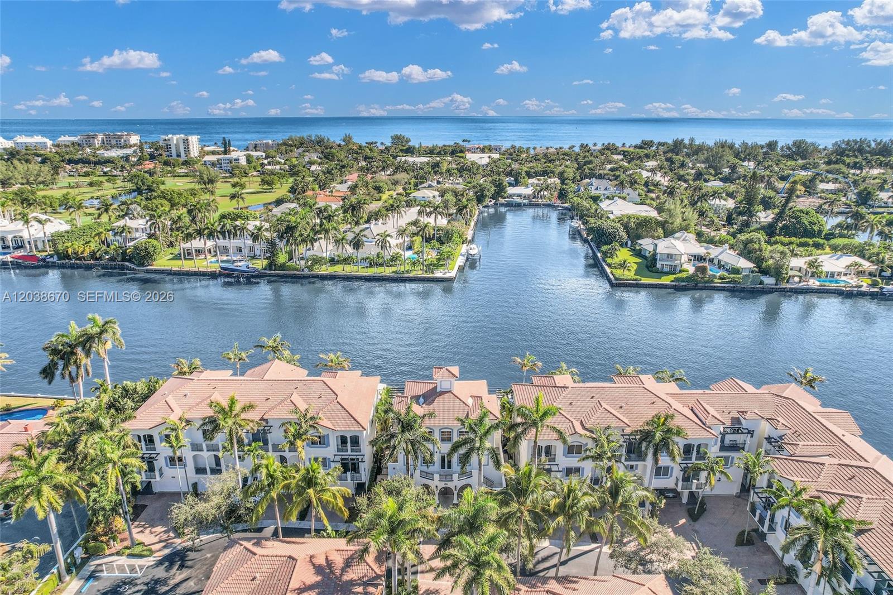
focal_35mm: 22
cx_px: 446
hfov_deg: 78.6
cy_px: 298
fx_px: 546
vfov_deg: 57.2
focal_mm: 8.38
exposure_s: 1/1000
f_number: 2.8
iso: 100
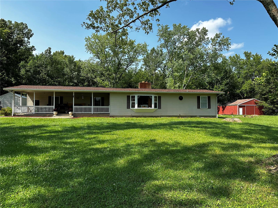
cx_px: 139
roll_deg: +0.5
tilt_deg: +1.5
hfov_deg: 71.6
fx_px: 193
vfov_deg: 56.8
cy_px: 104
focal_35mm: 24
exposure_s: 1/2203
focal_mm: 6.86
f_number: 1.78
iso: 80
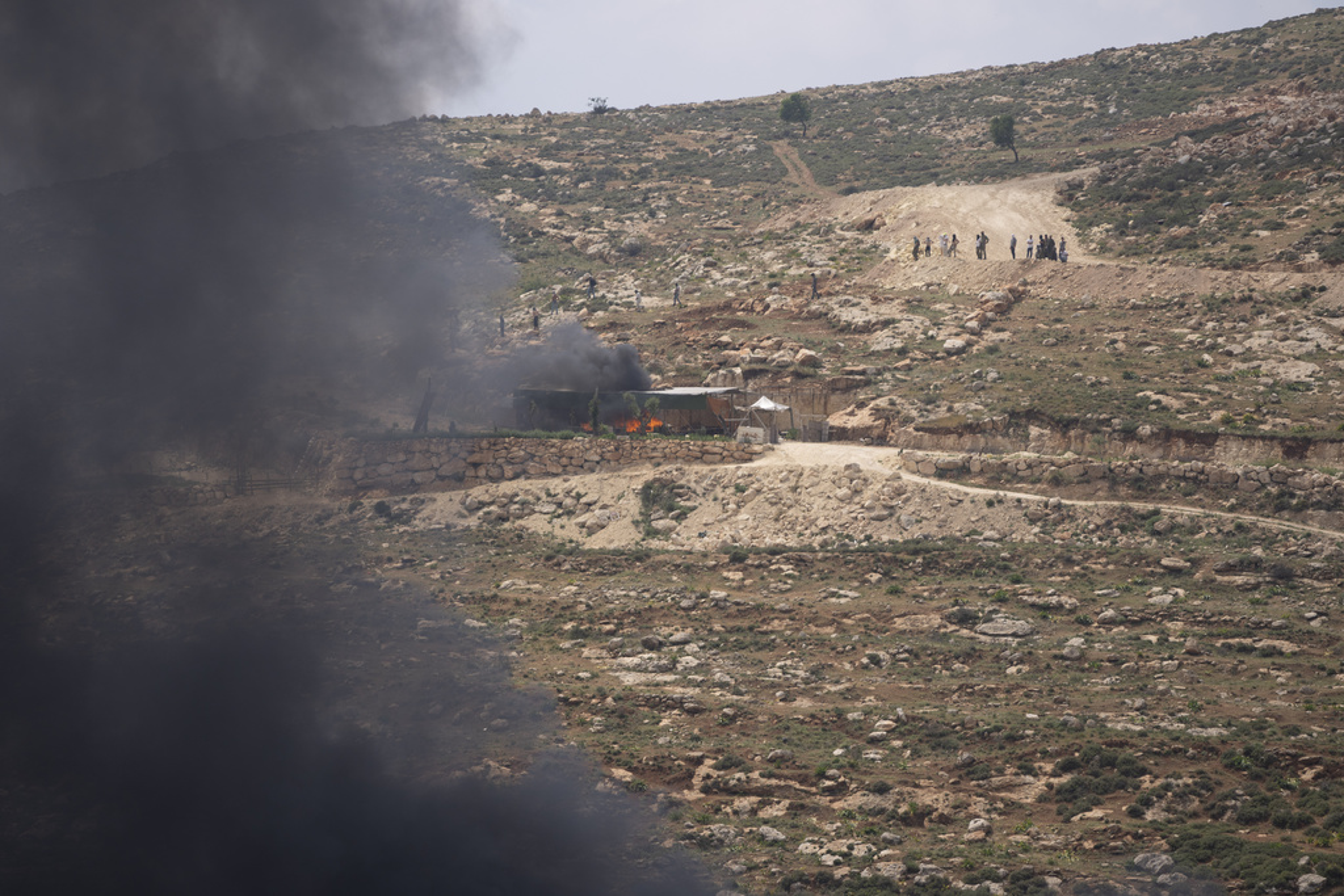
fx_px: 7467
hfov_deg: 10.3
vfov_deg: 6.9
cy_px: 448
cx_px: 672
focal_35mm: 200
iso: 100
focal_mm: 200
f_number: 2.8
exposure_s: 1/2500
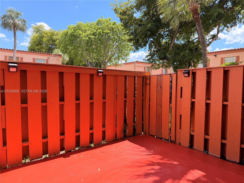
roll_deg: +0.5
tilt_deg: -2.8
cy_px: 92
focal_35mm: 24
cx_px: 122
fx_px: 169
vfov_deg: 56.8
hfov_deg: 71.6
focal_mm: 6.76
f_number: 1.78
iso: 100
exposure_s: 1/1139
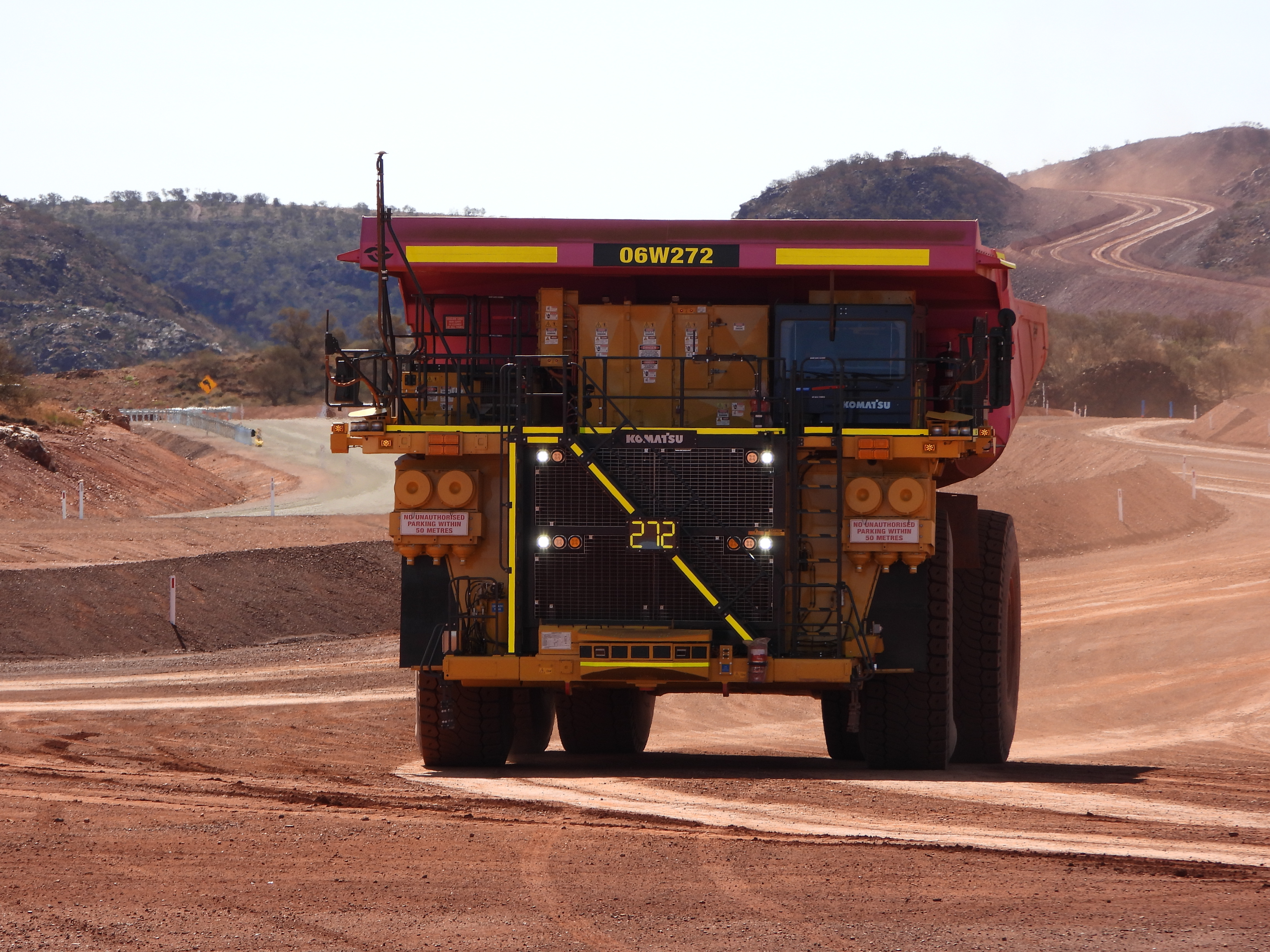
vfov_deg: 6.9
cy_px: 476
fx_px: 7888
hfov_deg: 9.2
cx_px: 635
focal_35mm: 215
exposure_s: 1/640
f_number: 4.5
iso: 100
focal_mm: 38.6
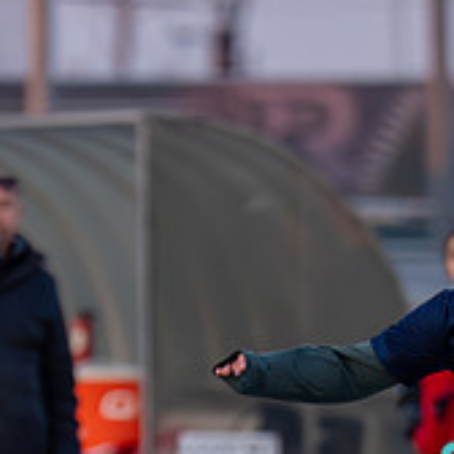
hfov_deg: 1.2
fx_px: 21931
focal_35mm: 1478
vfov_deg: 1.2
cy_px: 911
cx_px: 286
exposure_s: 1/1250
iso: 800
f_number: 2.8
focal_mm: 200
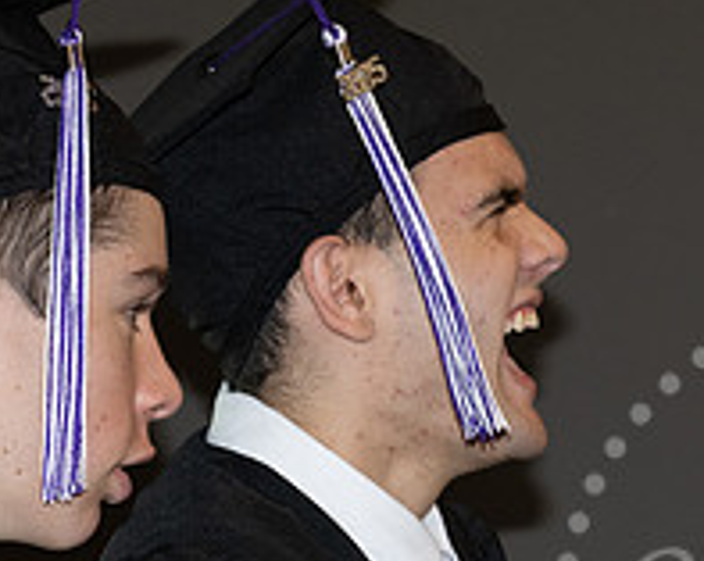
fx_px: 7635
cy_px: 773
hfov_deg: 5.3
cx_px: 638
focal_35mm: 367
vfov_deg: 4.2
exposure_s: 1/125
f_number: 5
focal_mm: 102
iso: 1000
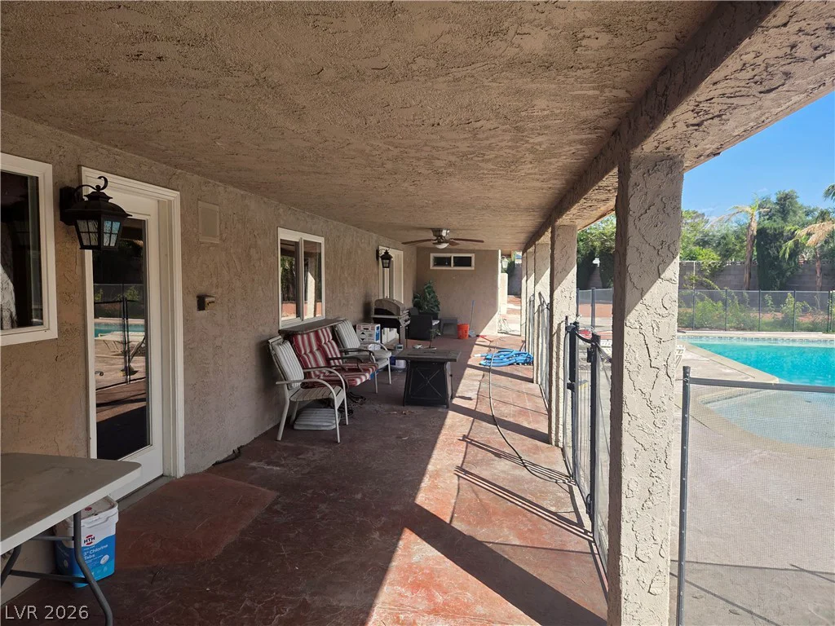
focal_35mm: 23
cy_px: 313
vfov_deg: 58.9
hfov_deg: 73.9
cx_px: 418
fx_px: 555
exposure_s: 1/2060
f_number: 1.8
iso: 80
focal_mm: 5.4
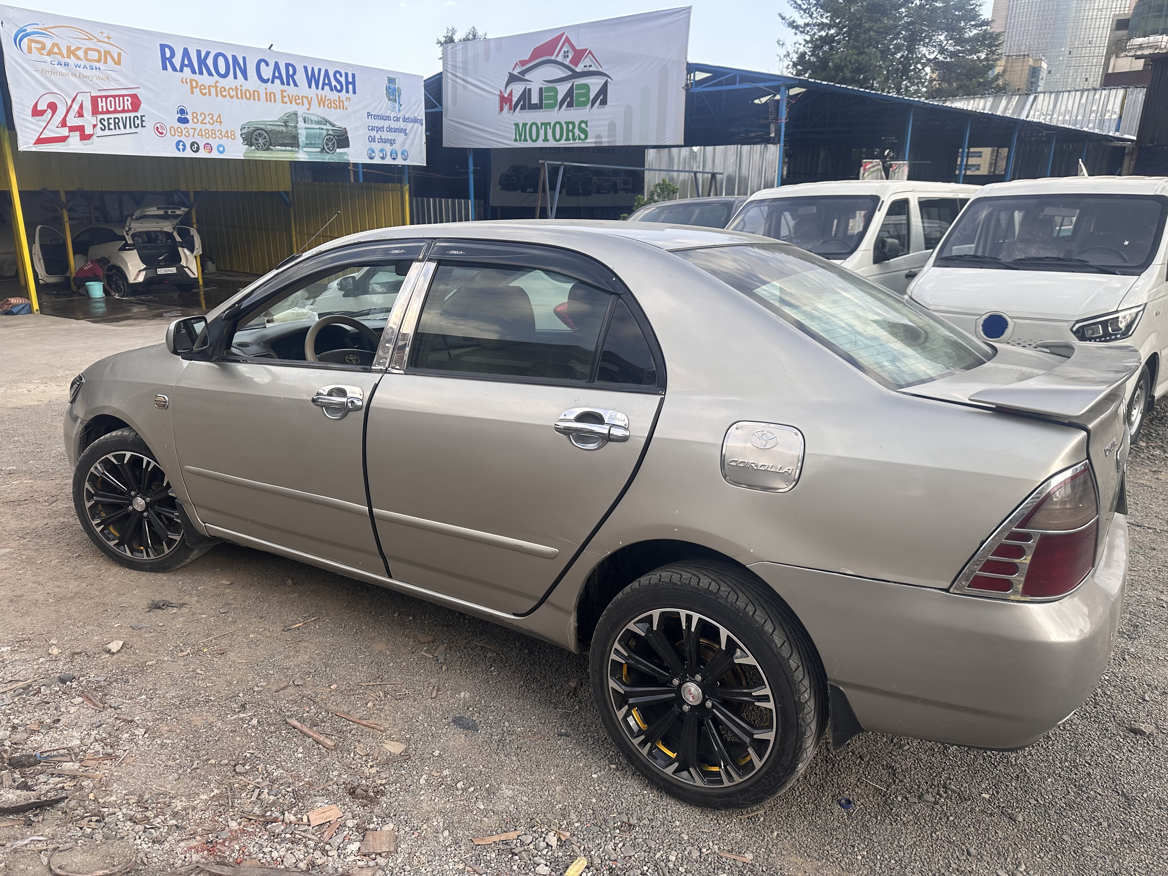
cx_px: 584
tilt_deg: -16.5
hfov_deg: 71.6
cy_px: 438
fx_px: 810
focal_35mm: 24
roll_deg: -1.2
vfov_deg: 56.8
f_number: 1.78
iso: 80
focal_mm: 6.86
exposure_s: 1/650
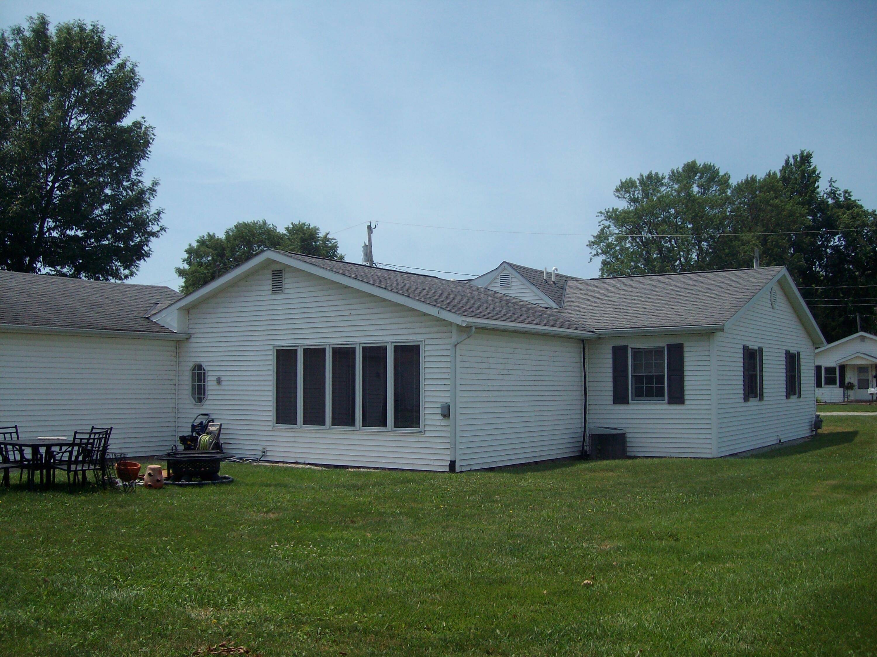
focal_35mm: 35
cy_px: 328
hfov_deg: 52.6
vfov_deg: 40.7
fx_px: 887
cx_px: 438
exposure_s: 1/346
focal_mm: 5.8
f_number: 7.2
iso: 80
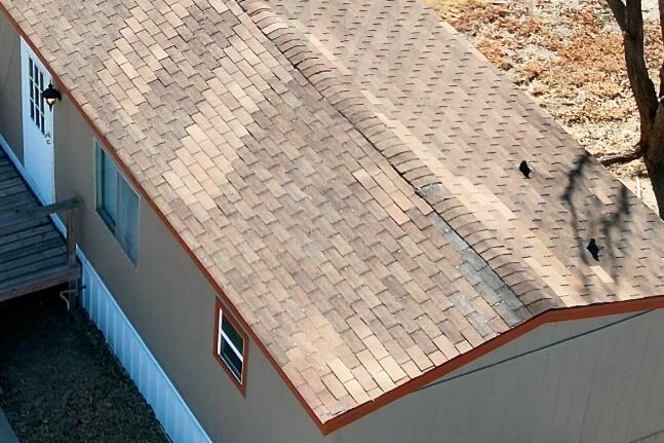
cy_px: 35
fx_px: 1881
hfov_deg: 19.8
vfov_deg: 13.3
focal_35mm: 102
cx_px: 135
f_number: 2.8
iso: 140
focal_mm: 8.38
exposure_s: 1/1250
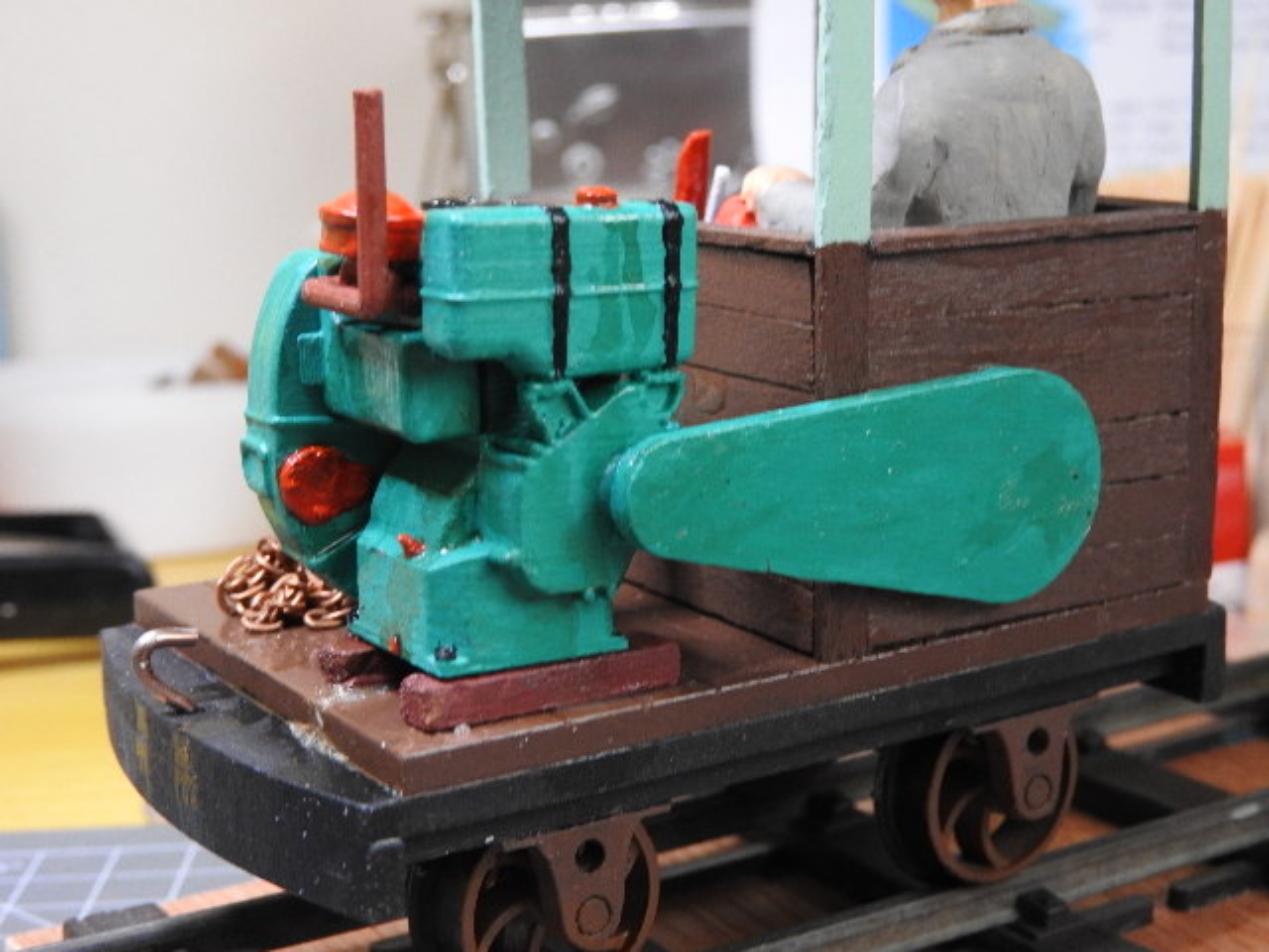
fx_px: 2200
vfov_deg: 24.4
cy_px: 476
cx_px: 634
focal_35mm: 60
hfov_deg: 32.2
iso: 400
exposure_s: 1/13
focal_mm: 10.7
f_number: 4.2
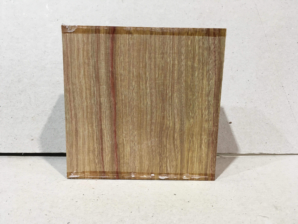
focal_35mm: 29
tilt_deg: -13.2
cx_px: 149
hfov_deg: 61.7
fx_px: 250
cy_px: 112
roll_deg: -1.1
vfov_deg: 48.2
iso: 50
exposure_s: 1/33
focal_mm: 4.15
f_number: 2.2
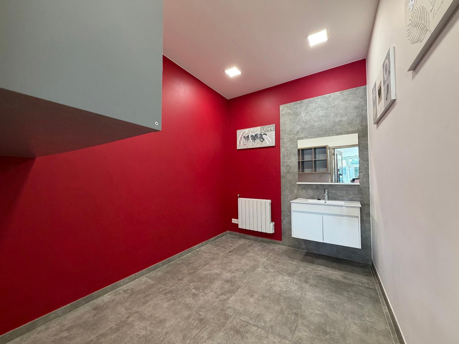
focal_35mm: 14
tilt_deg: +1.6
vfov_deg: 85.7
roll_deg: +0.2
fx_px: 186
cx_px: 230
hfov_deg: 102.1
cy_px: 172
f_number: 2.2
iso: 320
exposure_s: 1/100
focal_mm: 2.22
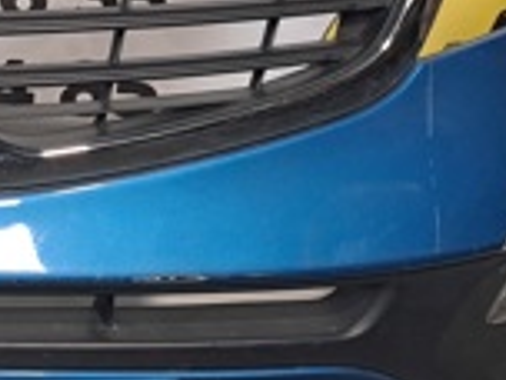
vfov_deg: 13.9
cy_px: 20
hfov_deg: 17.5
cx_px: -170
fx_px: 1535
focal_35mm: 105
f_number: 1.8
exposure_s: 1/50
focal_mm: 4.65
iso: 64
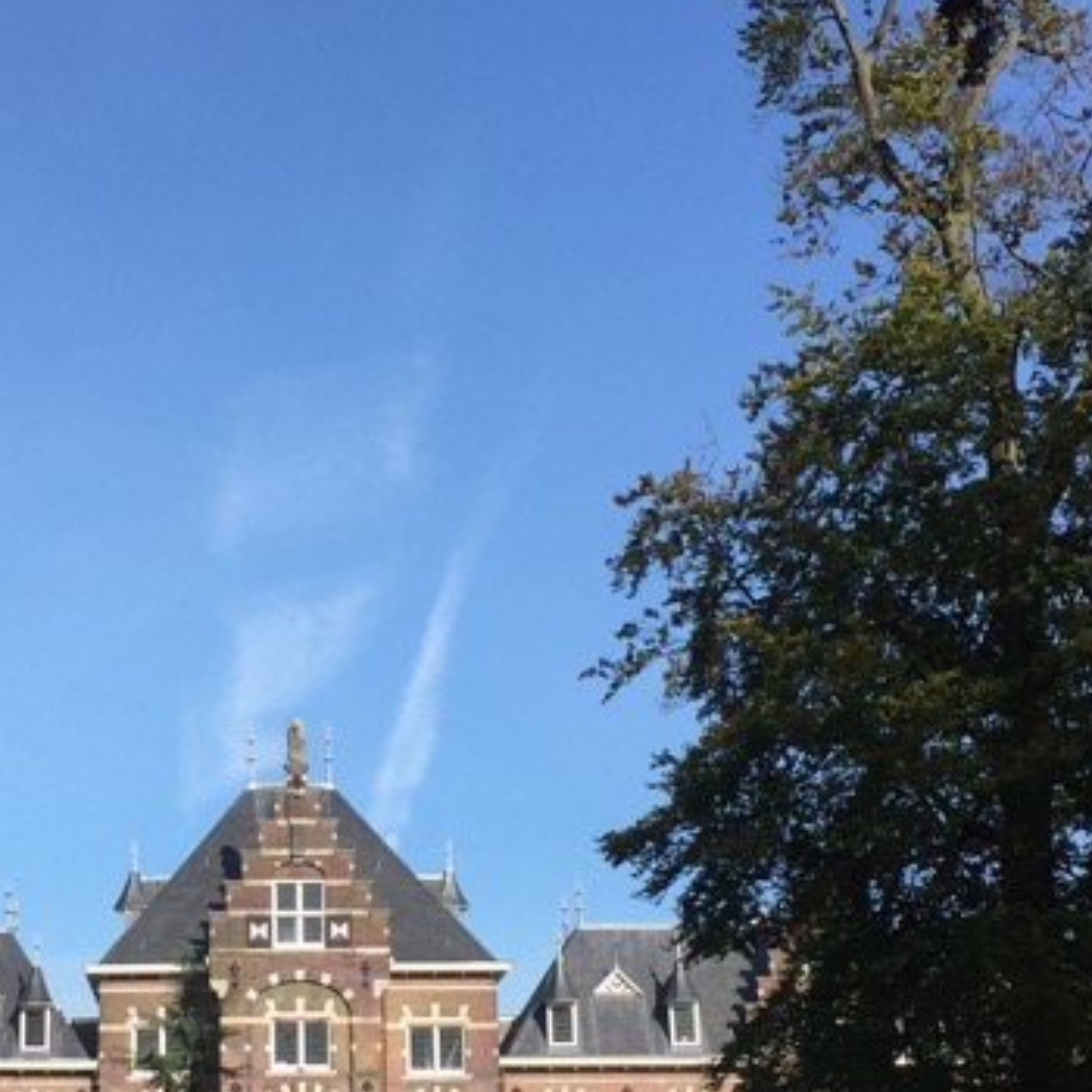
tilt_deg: +15.3
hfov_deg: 22.8
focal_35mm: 75
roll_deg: -0.9
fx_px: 2677
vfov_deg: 23.0
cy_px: 621
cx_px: 250
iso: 32
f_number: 2.2
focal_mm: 4.15
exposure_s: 1/1647
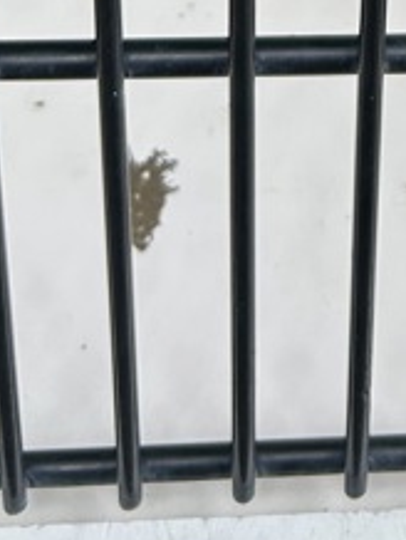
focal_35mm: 122
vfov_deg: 13.7
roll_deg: -6.8
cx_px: 572
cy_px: -538
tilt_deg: -24.6
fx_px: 1904
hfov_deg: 11.7
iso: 40
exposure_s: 1/249
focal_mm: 5.7
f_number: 1.5
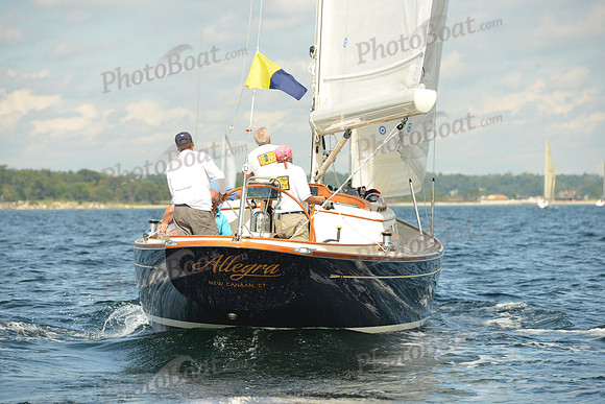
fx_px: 2689
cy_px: 202
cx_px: 302
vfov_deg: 8.6
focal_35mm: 160
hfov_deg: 12.8
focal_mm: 160
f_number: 7.1
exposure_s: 1/1250
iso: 320
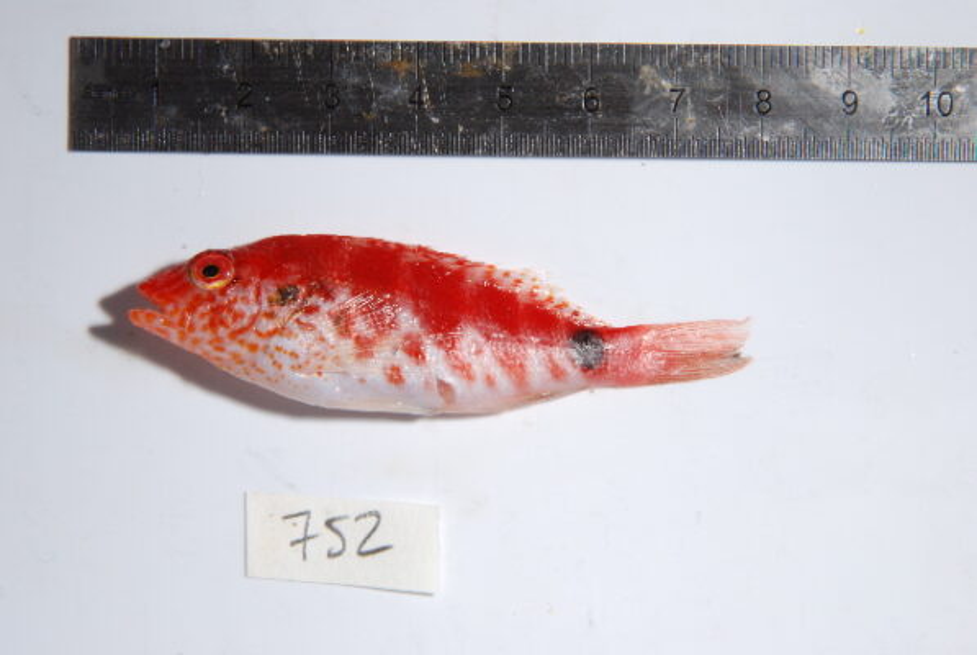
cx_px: 488
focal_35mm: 128
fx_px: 3465
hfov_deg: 16.0
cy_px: 328
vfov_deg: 10.8
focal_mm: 85
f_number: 29
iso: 100
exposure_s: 1/100
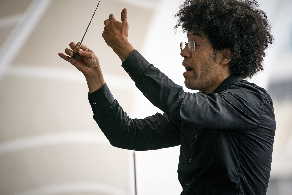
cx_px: 146
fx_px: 3244
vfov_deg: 3.4
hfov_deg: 5.2
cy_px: 98
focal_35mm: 400
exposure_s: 1/320
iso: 400
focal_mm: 400
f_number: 5.6
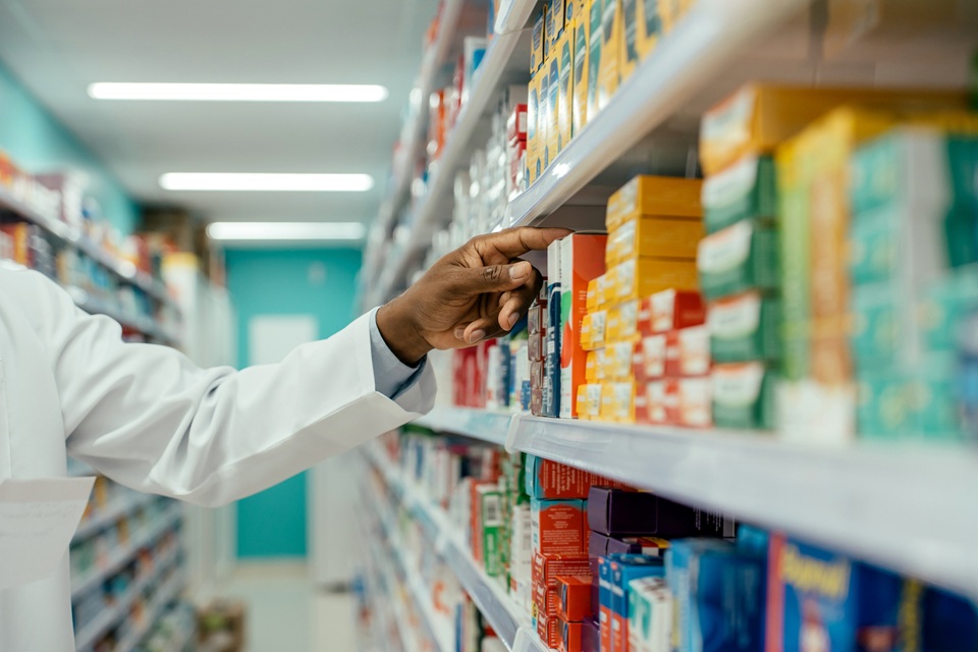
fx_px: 1331
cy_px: 326
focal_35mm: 49
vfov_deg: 27.5
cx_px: 489
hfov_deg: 40.3
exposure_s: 1/250
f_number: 2.8
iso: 500
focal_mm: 49
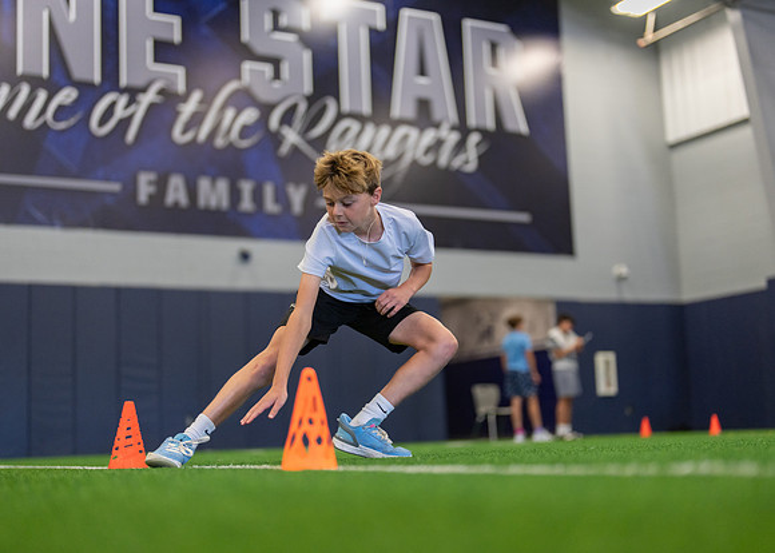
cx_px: 388
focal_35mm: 53
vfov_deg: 26.8
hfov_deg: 37.0
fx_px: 1159
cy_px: 276
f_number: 1.2
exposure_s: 1/1000
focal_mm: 50
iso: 1250
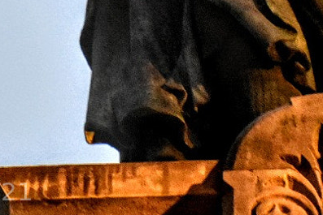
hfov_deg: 4.5
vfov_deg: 3.0
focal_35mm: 453
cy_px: -177
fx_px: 4066
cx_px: 257
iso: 5000
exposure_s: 1/30
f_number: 5.6
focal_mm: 75
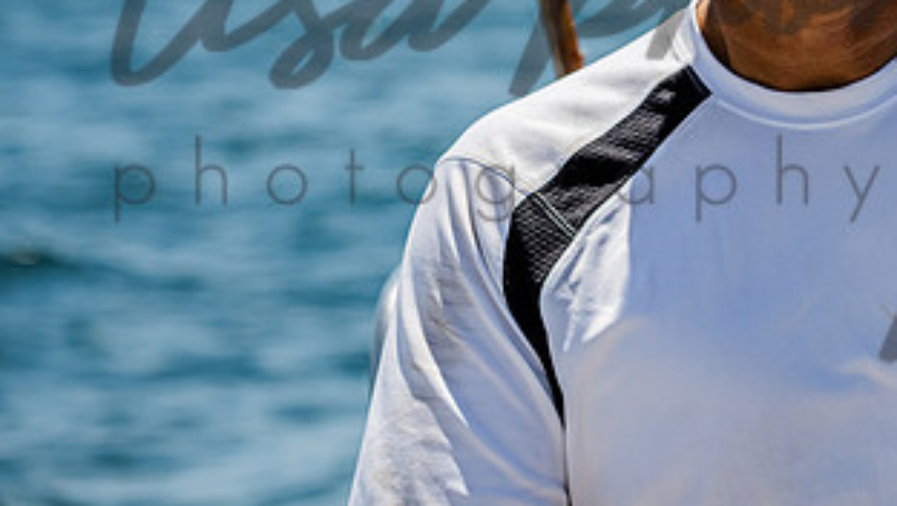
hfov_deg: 10.6
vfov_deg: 6.0
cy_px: -36
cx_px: 753
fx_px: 4808
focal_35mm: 202
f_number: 5.6
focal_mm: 100
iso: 320
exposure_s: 1/1250
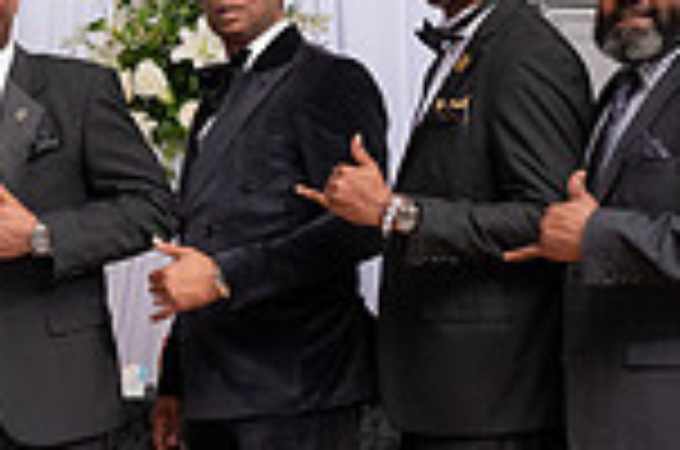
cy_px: 411
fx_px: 2073
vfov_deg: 12.3
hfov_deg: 16.7
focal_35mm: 110
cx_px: -374
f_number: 2.8
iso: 2500
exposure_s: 1/250
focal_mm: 24
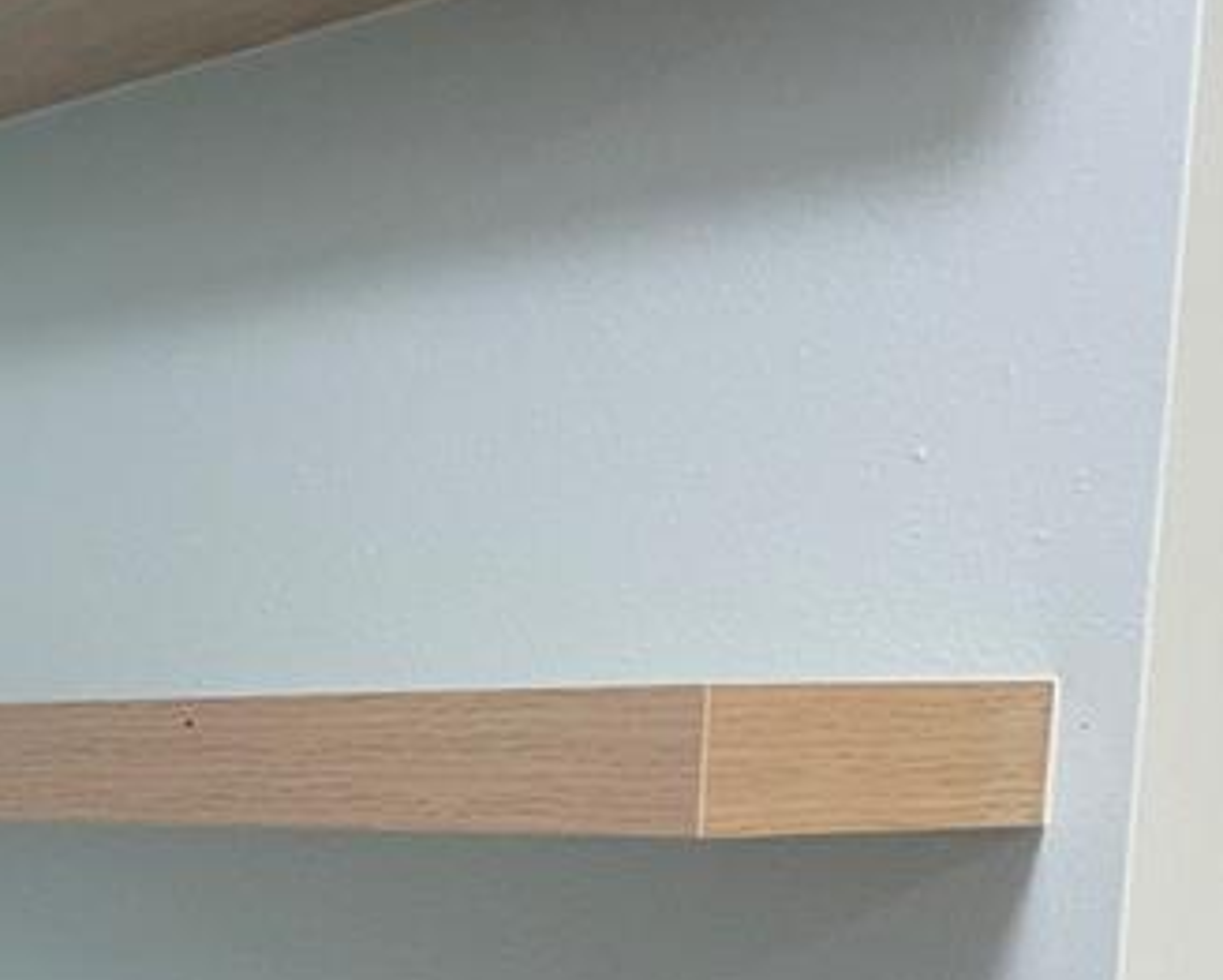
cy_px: 1391
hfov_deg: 19.1
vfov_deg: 15.5
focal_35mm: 93
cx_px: -359
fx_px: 3368
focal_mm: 4.2
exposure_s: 1/120
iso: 64
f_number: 1.6
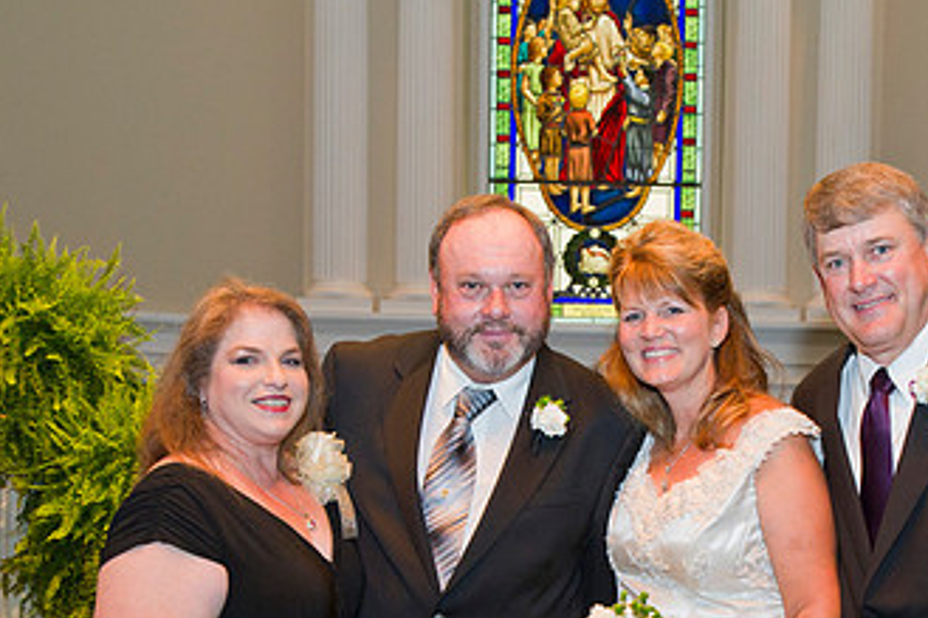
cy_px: 533
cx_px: 637
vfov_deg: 22.2
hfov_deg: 33.1
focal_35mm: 60
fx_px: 1546
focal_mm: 34
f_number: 5
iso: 1600
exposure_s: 1/60
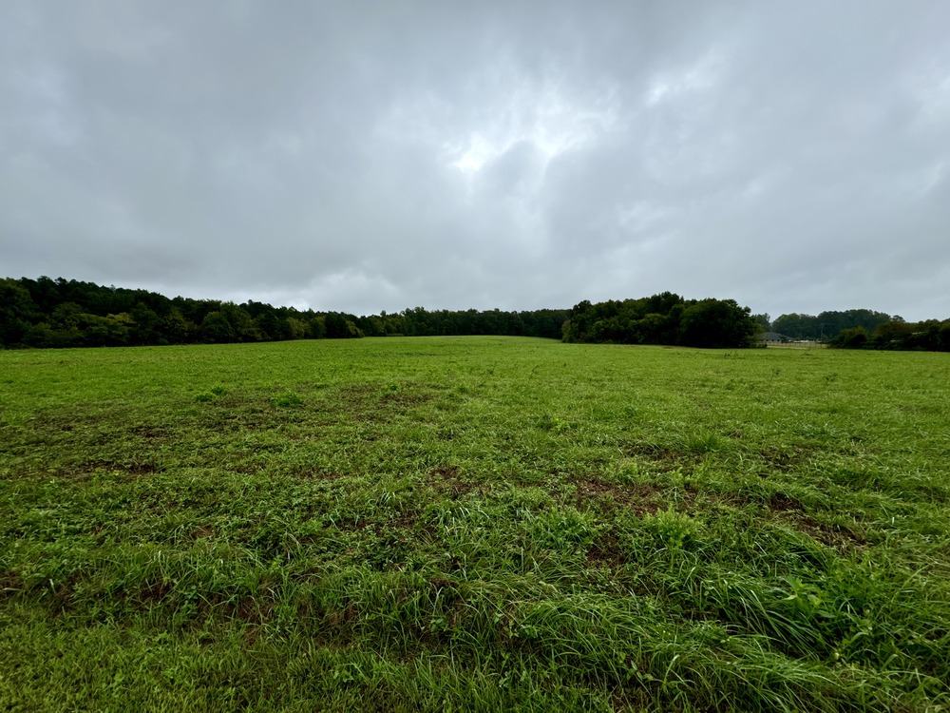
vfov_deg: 85.7
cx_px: 475
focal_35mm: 14
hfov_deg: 102.1
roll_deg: -1.1
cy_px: 356
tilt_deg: -4.4
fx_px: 384
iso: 40
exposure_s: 1/1709
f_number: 2.2
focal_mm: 2.22
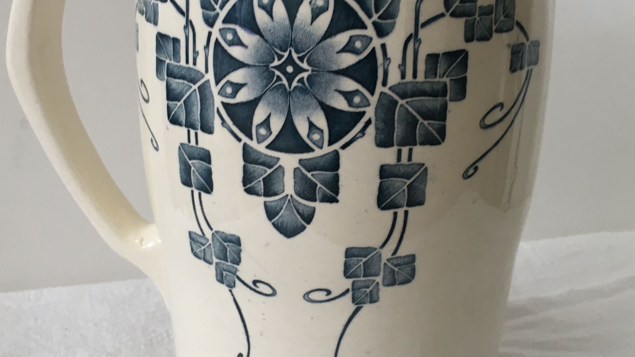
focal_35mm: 48
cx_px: 327
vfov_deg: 24.9
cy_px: 161
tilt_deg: -18.7
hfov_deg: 42.9
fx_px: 808
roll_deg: -2.8
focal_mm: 4.15
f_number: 2.2
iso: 25
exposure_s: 1/33
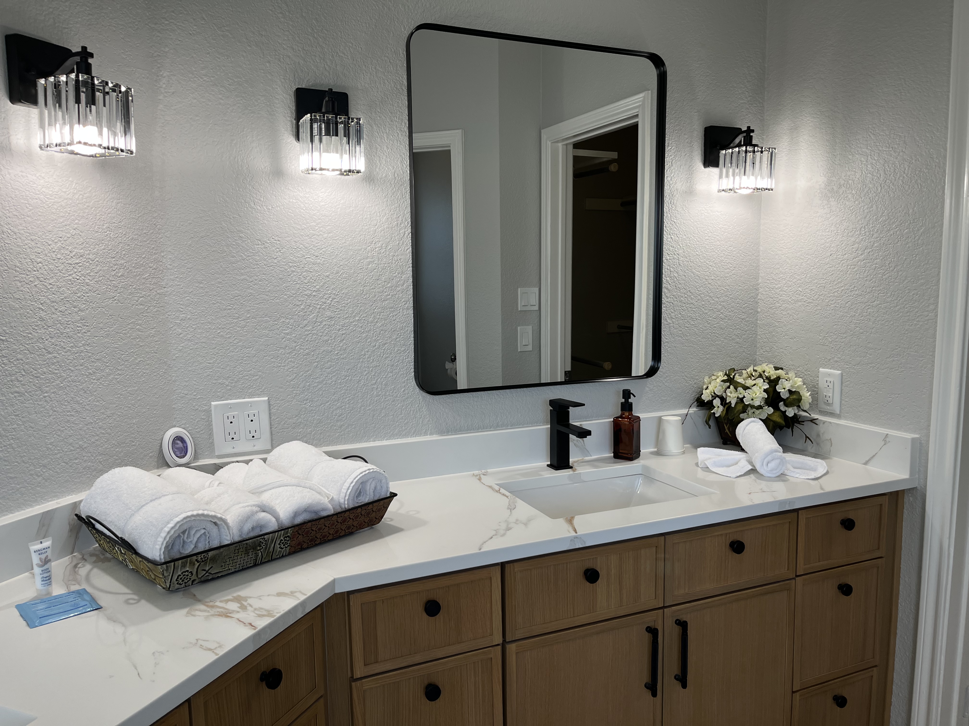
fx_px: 728
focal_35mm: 26
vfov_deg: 53.1
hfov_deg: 67.3
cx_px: 484
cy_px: 363
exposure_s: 1/120
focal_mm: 5.1
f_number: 1.6
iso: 50
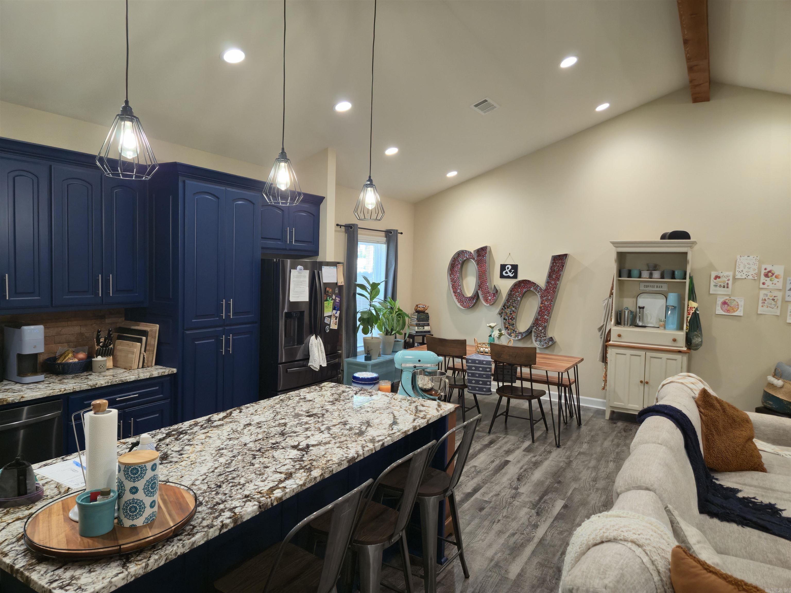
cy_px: 296
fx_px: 526
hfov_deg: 73.9
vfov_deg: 58.9
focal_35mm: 23
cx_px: 396
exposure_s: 1/60
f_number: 1.8
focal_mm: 5.4
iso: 100
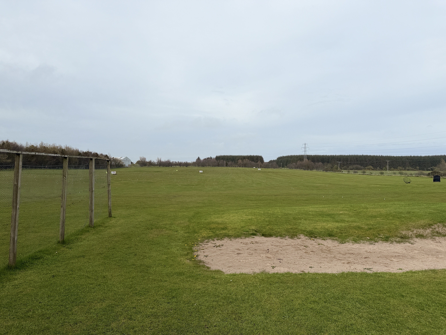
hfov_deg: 71.6
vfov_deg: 56.8
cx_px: 223
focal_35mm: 24
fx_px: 309
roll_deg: +0.1
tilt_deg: -1.1
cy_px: 168
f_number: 1.78
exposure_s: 1/5319
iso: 80
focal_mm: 6.76
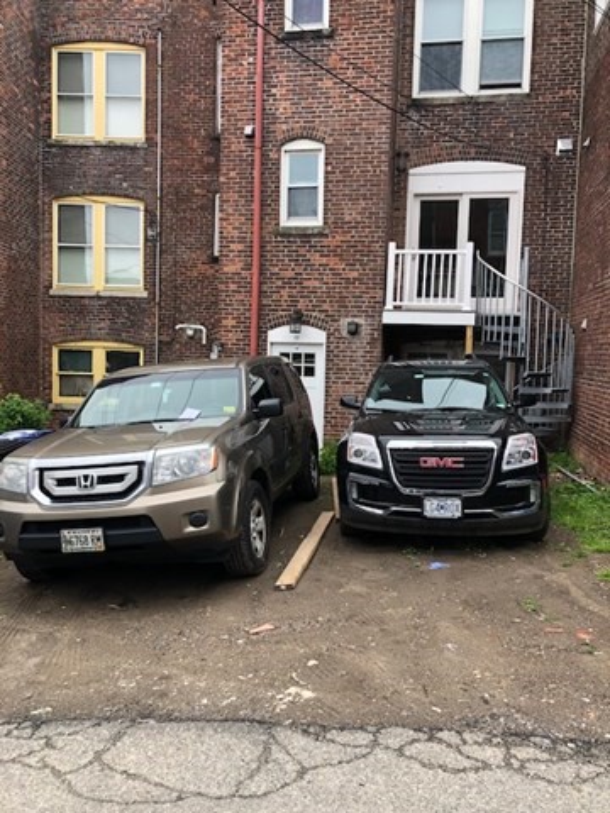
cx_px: 305
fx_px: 658
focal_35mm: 28
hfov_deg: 49.7
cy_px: 406
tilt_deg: -3.7
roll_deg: -2.2
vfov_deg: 63.4
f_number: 1.8
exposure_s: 1/120
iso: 20
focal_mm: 3.99
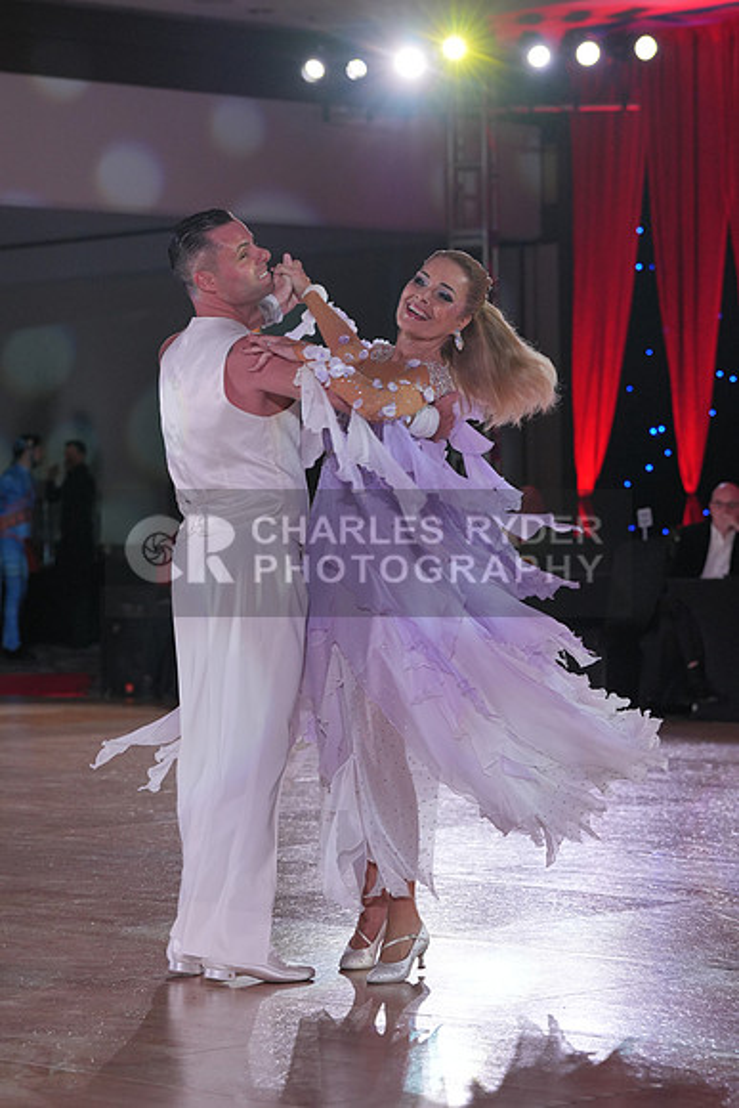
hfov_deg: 13.0
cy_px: 554
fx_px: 3231
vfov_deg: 19.5
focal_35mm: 105
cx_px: 370
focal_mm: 105
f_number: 5
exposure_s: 1/400
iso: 1600
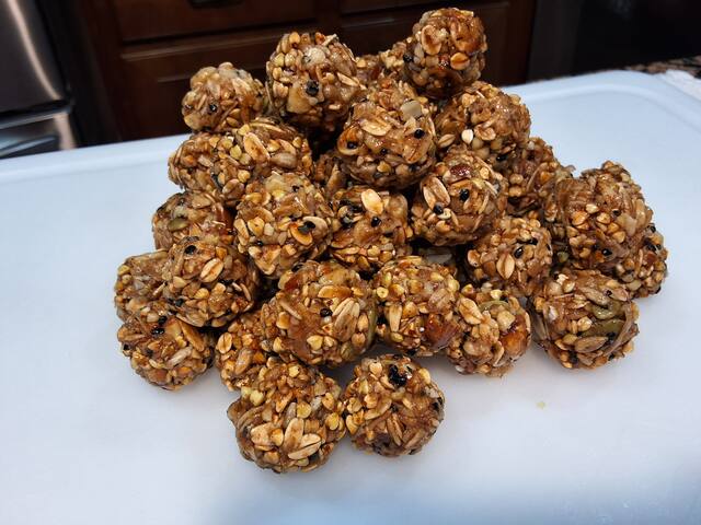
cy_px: 262
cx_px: 350
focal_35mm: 28
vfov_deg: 49.7
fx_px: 567
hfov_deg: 63.4
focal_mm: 2.91
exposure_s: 1/50
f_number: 1.9
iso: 100
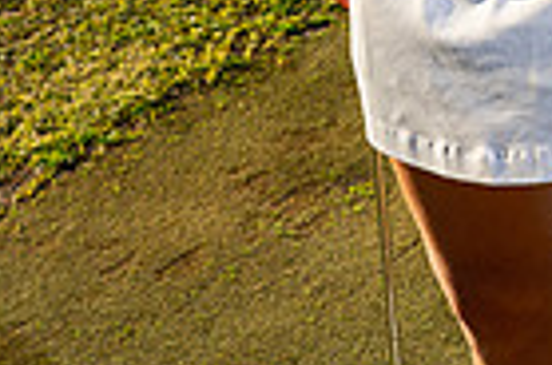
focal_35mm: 133
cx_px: 381
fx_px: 2035
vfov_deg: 9.3
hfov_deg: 15.4
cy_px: -468
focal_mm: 41
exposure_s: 1/250
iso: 100
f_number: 8
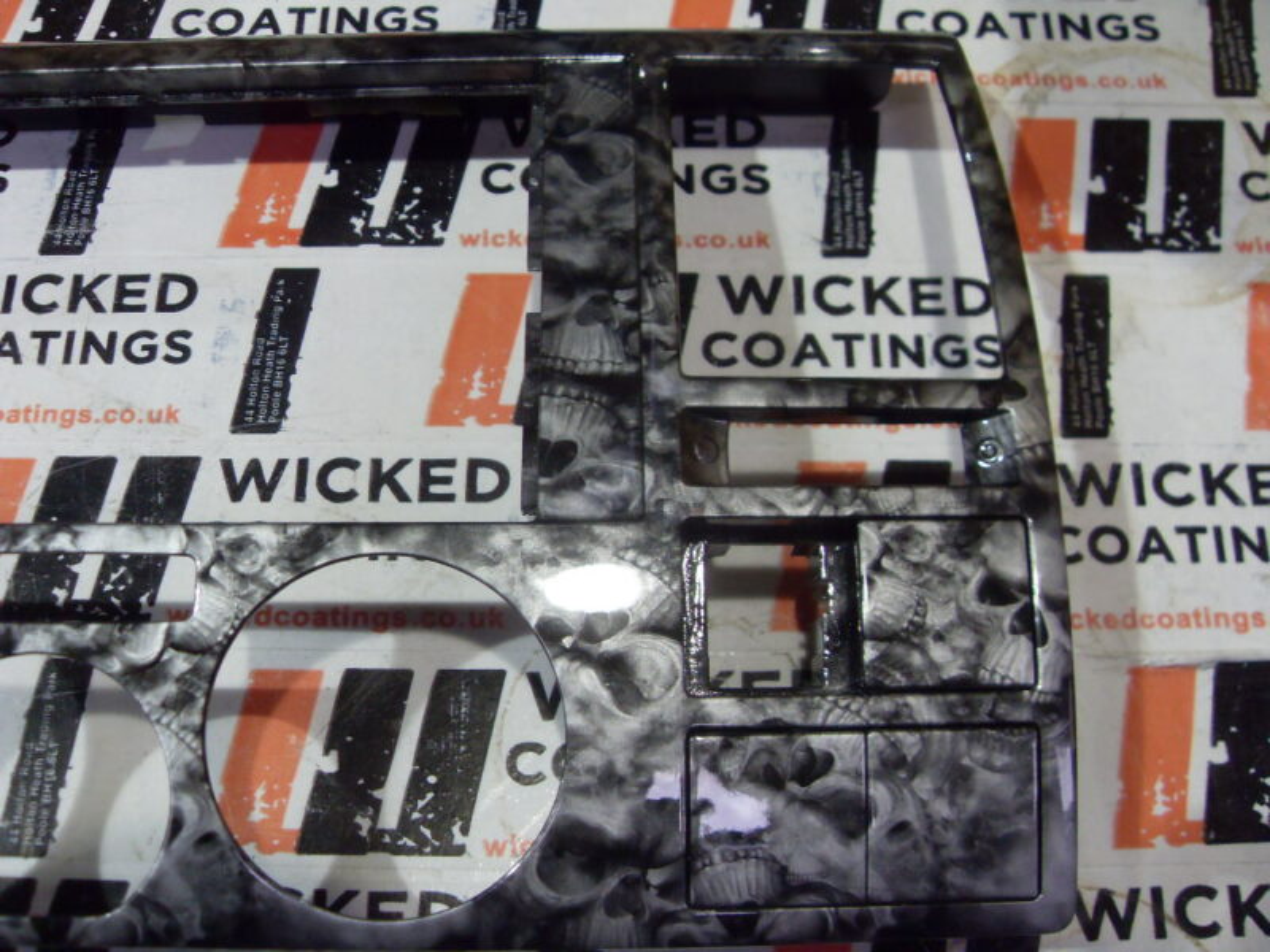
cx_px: 635
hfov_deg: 52.6
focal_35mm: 35
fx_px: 1284
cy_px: 476
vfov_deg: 40.7
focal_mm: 6.3
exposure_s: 1/20
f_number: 2.8
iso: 200
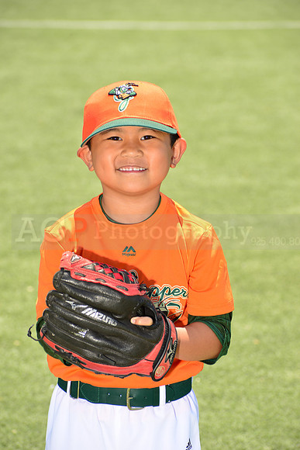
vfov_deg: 10.3
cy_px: 225
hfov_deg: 6.9
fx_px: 2498
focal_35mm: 200
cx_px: 150
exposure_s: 1/250
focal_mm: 200
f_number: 11
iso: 250
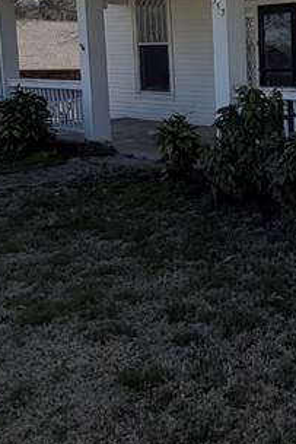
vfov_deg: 41.7
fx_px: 567
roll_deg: +0.6
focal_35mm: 46
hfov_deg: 24.5
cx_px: 411
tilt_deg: -5.0
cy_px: 124
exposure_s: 1/770
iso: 25
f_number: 2.2
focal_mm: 2.22
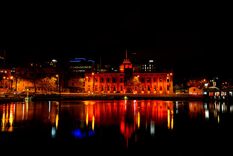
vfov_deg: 38.6
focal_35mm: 34
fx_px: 222
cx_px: 100
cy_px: 82
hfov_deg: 55.2
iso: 64
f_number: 8
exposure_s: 5
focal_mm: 30
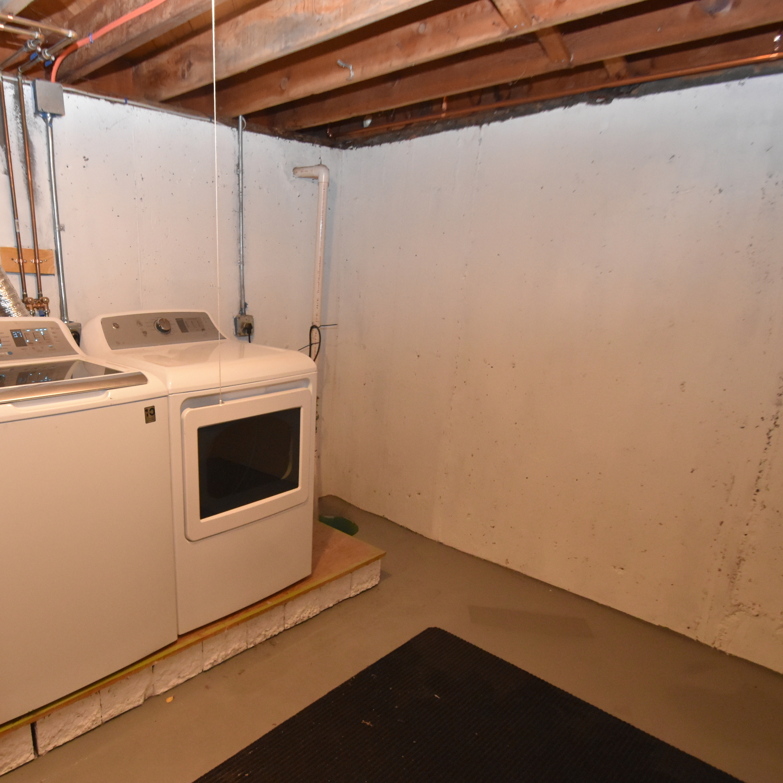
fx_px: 563
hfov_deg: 68.2
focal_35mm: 22
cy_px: 420
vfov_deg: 69.5
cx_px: 279
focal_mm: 10
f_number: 3.5
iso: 2200
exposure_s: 1/60
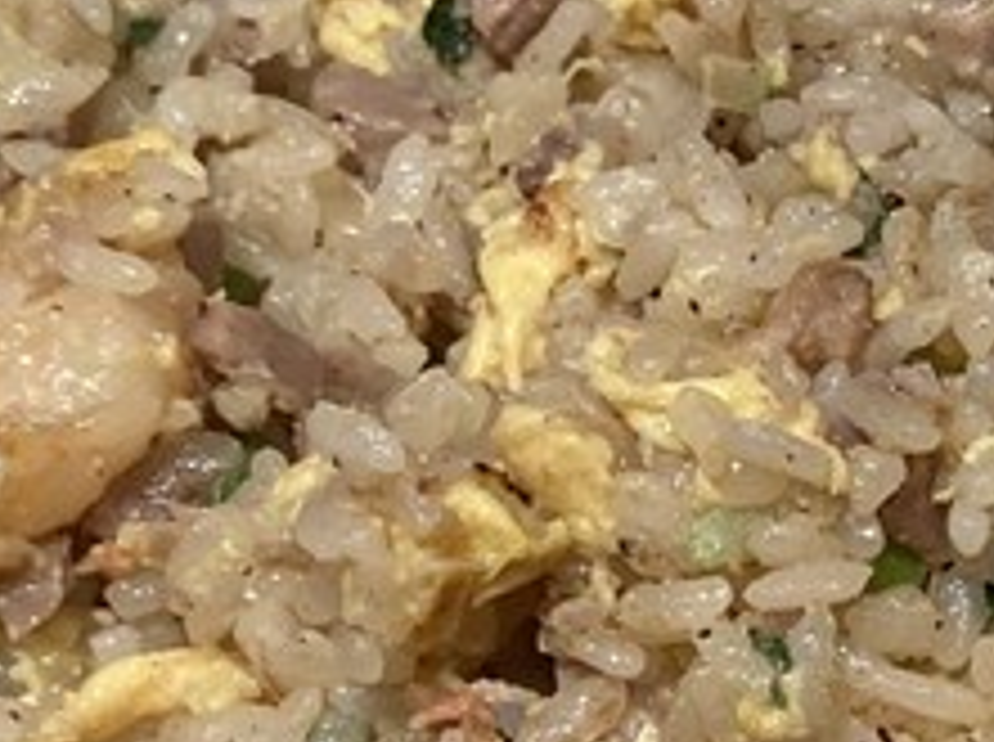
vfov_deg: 11.3
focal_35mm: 130
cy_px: 688
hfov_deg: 14.6
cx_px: 1286
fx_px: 3727
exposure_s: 1/50
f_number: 1.8
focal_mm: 3.99
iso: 80
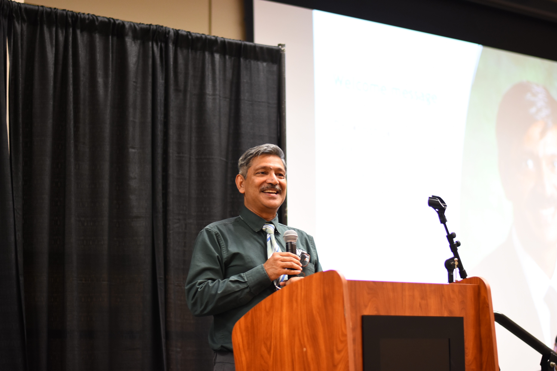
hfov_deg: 27.0
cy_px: 186
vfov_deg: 18.2
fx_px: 1160
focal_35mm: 75
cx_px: 278
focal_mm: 50
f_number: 2
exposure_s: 1/100
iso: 1000
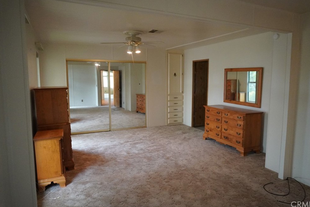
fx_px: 215
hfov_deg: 71.5
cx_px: 159
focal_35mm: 25
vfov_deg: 51.3
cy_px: 101
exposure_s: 1/160
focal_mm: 16
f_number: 3.5
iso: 5000
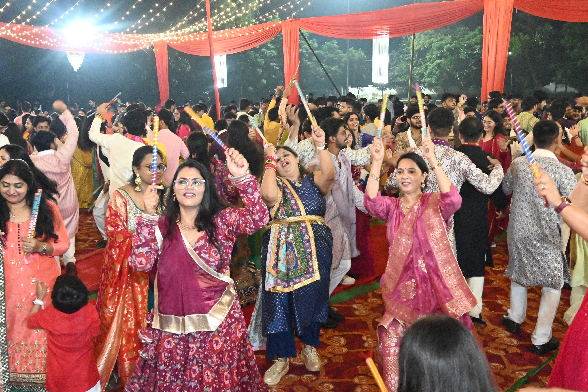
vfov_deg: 36.2
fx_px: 600
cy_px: 196
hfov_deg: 52.2
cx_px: 294
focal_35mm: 37
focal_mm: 24.5
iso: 16000
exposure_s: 1/80
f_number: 7.1
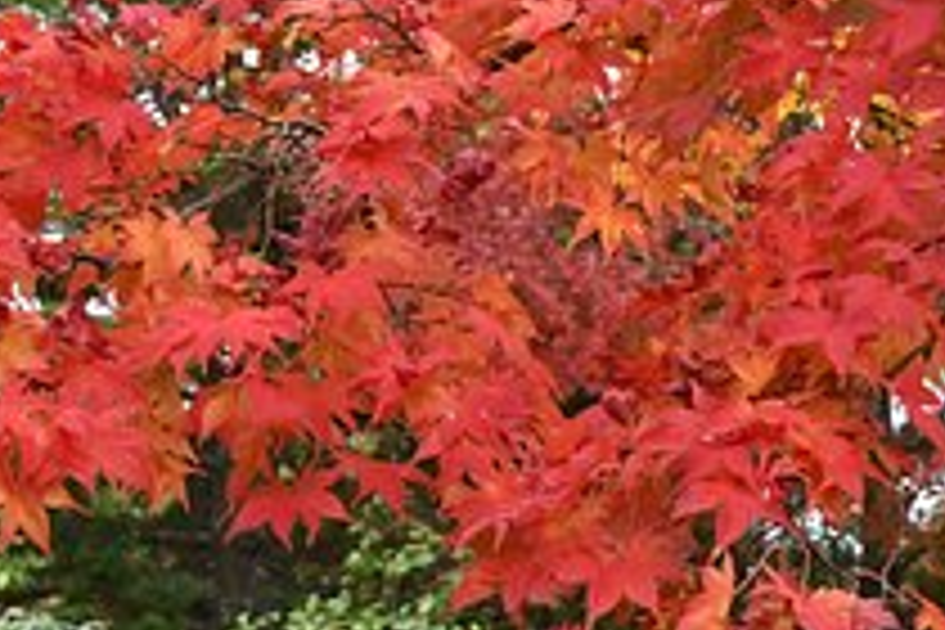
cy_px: 250
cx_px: 616
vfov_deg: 9.9
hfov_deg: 14.7
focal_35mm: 139
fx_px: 3648
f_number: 9
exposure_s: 1/1250
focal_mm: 38
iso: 6400
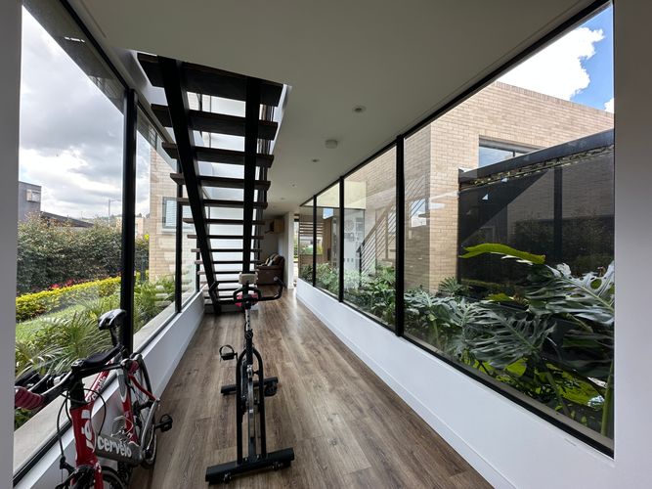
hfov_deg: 102.1
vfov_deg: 85.7
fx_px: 264
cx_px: 326
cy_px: 244
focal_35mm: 14
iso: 40
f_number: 2.2
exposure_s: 1/178
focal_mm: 2.22
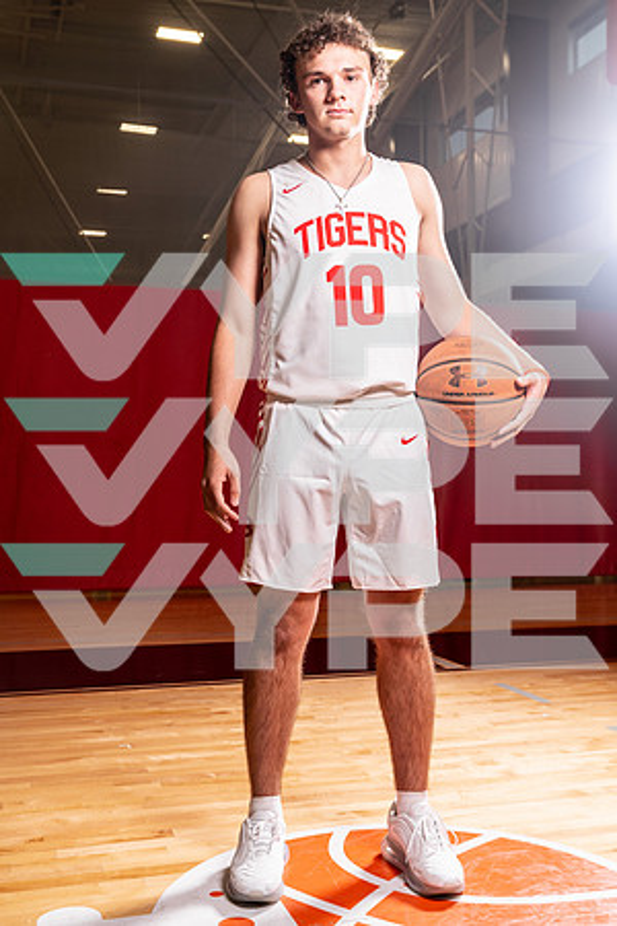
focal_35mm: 39
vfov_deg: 49.6
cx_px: 308
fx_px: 1003
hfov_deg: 34.2
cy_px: 463
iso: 100
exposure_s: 1/125
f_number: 6.3
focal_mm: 39
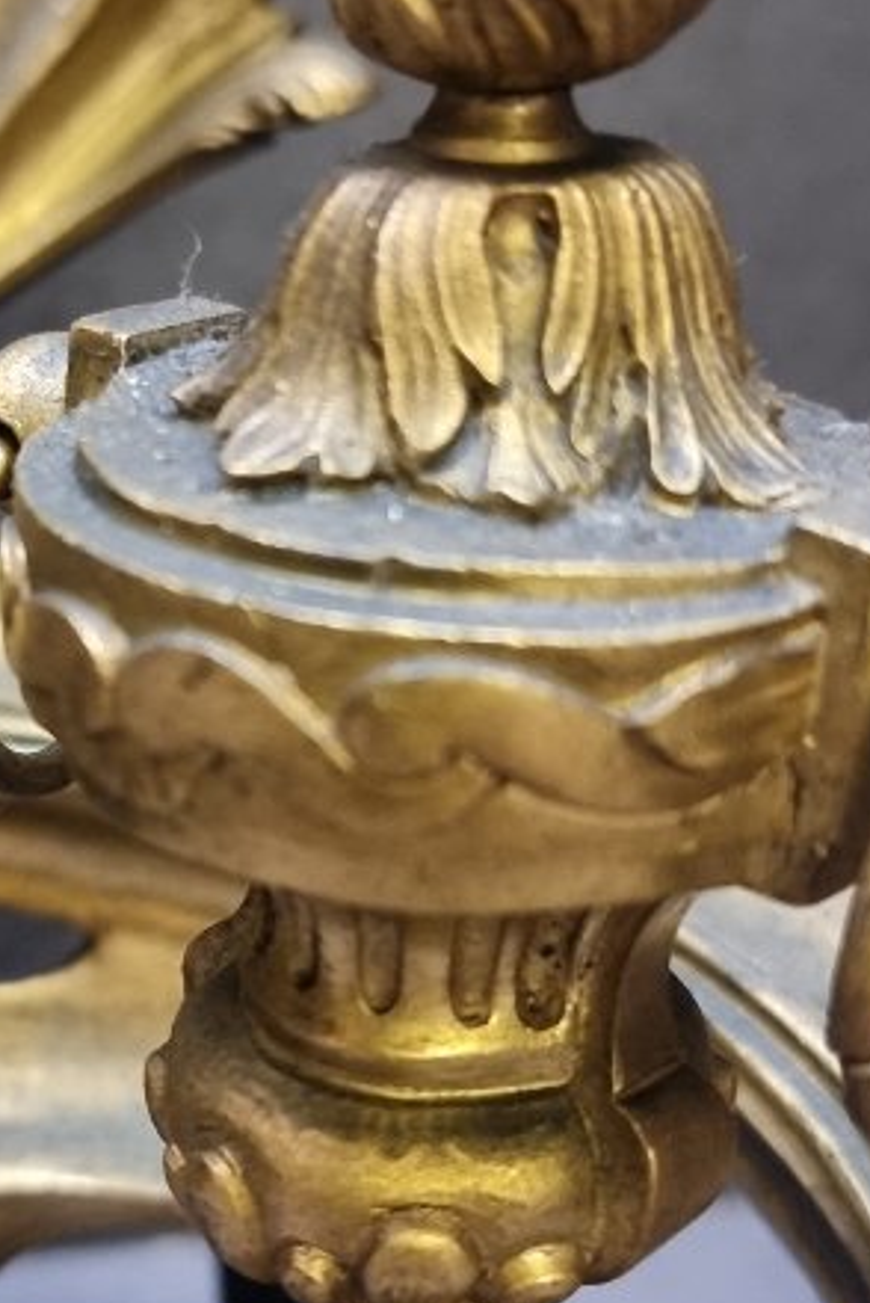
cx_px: 163
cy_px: 755
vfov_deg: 29.6
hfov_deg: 19.8
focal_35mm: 68
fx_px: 2461
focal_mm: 6.7
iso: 500
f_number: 1.8
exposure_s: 1/40
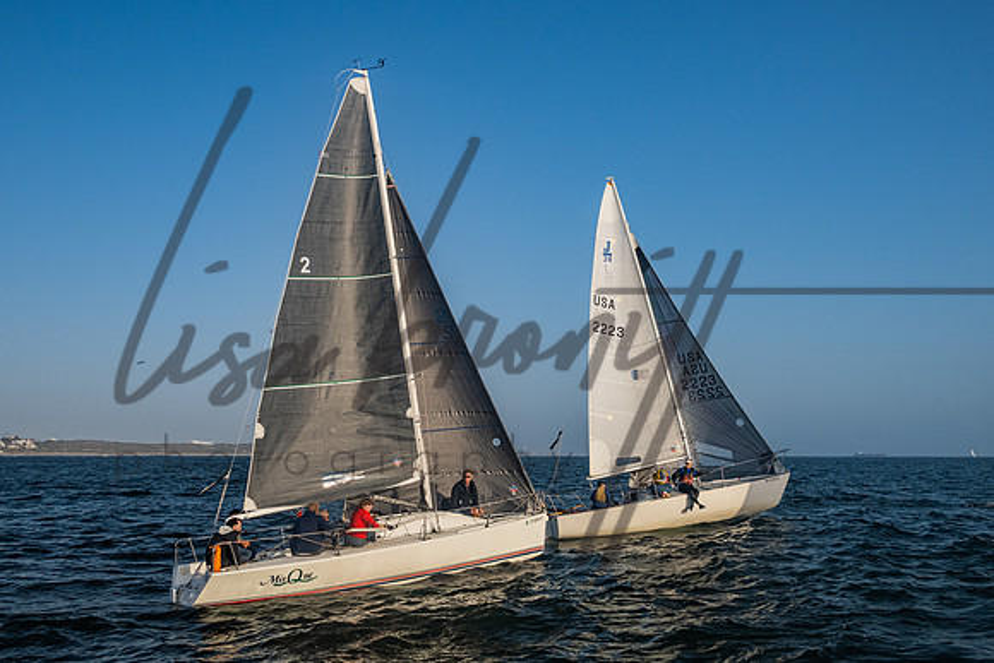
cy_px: 314
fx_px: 916
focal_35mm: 33
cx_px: 483
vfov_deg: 39.8
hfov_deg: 57.0
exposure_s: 1/1600
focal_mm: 24
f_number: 6.3
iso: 400
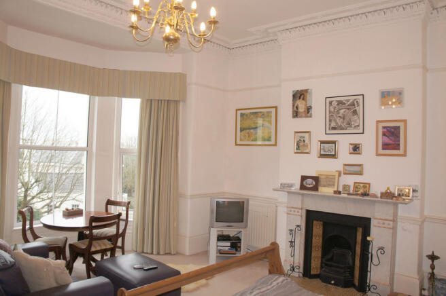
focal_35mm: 27
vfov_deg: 47.8
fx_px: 334
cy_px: 148
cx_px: 223
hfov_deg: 67.4
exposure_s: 1/60
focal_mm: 18
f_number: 4
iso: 250
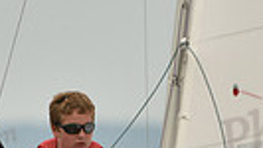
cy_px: 238
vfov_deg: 0.7
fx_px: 12791
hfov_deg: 1.2
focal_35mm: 1833
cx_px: 121
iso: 320
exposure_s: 1/2000
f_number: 5
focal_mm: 400
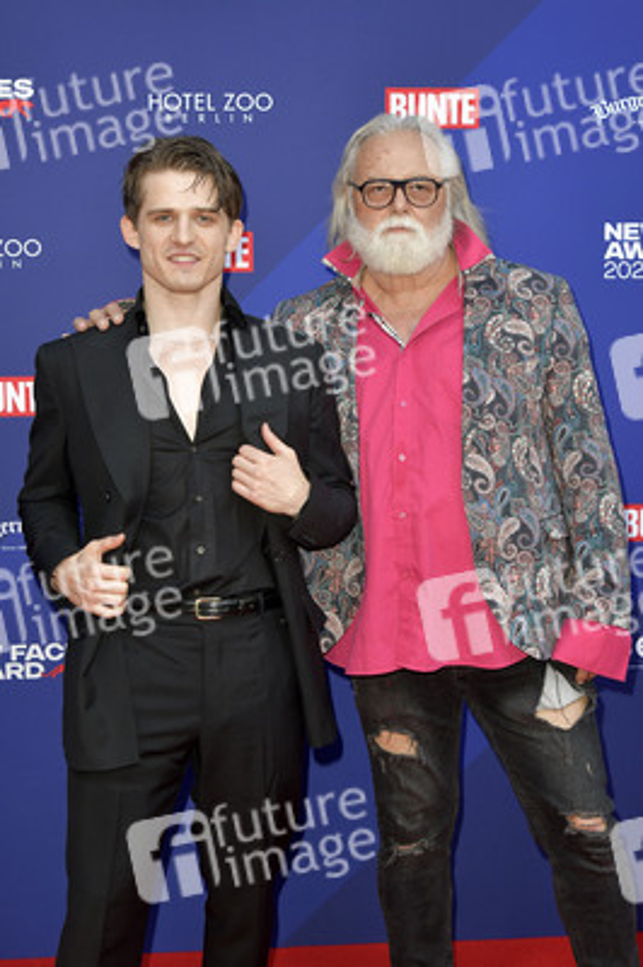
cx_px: 322
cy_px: 484
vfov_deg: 44.5
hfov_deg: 30.5
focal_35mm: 44
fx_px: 1181
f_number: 6.3
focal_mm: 44
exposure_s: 1/200
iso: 640
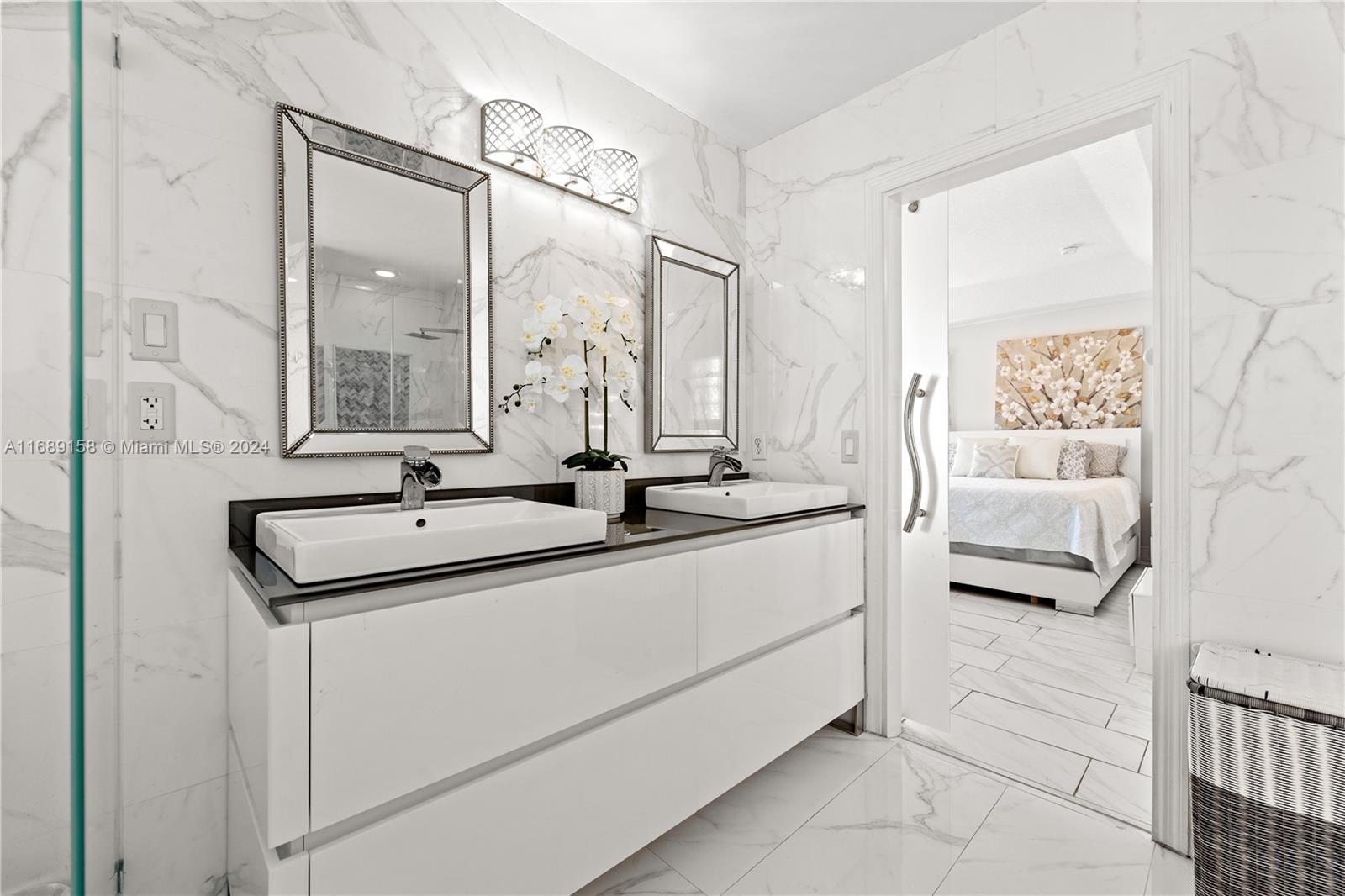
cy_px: 448
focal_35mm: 14
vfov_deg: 81.2
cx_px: 672
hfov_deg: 104.3
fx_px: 523
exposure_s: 1/8
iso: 400
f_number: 8
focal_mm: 14
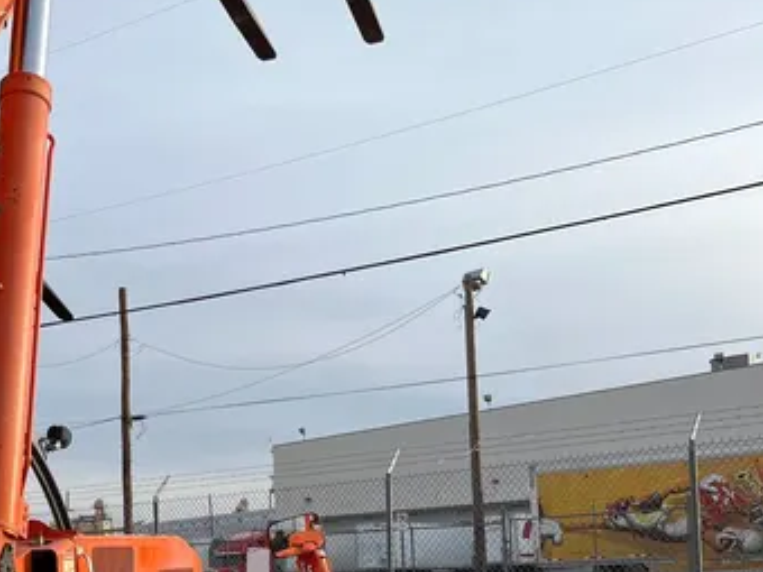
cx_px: 164
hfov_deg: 33.5
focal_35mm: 56
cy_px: 555
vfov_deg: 25.0
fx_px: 1234
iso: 50
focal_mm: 5.1
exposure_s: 1/1721
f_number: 1.6
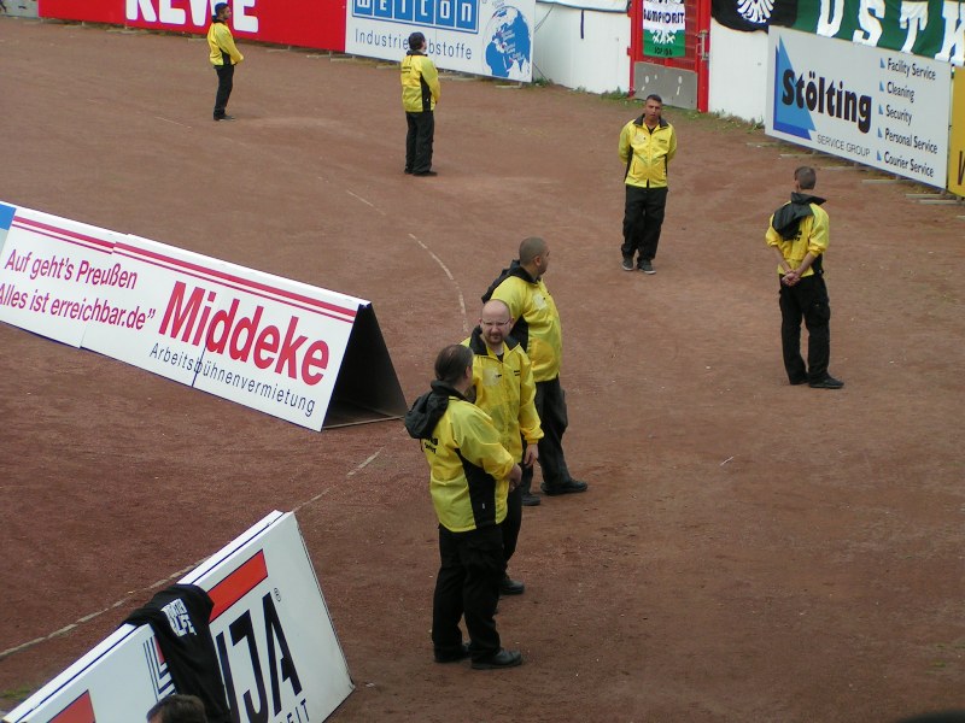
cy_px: 362
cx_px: 482
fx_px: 3011
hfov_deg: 18.2
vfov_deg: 13.7
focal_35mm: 108
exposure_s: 1/400
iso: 50
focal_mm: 16.6
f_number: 3.5
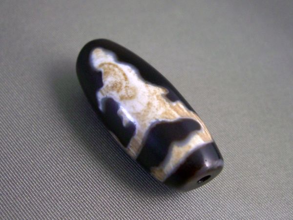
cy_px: 110
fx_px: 322
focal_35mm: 38
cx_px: 146
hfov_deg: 49.0
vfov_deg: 37.7
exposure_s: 1/60
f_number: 2.8
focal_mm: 7.9
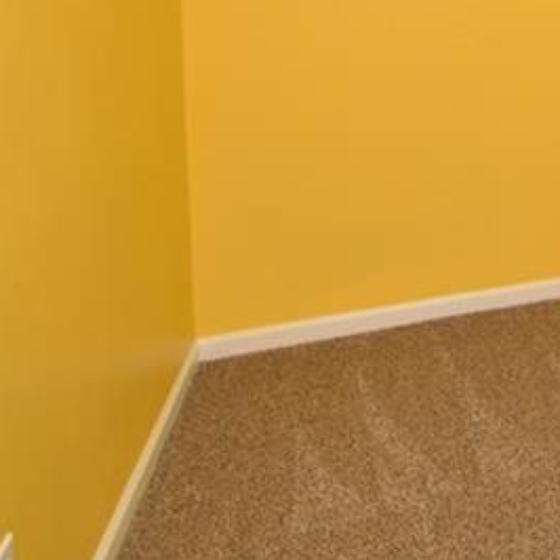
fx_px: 897
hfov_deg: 28.6
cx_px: 720
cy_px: -78
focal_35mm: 49
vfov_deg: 30.5
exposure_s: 1/60
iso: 250
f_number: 4
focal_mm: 10
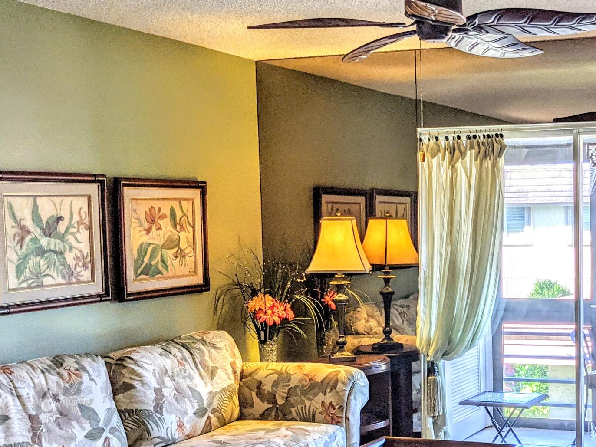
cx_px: 503
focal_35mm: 59
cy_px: 292
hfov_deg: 31.6
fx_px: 1016
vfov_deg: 24.7
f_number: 1.73
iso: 66
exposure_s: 1/197
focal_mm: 4.38
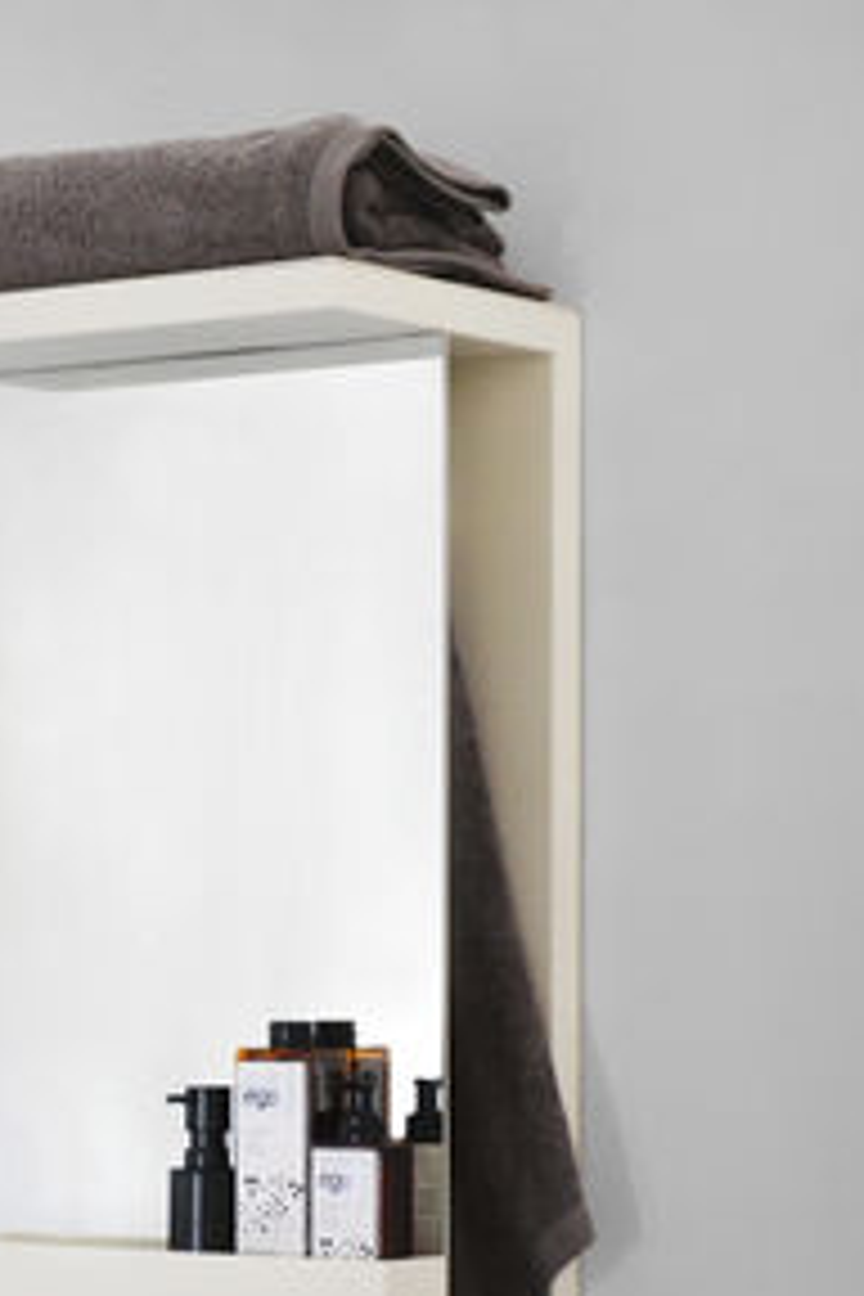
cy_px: 1012
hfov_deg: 11.0
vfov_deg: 16.3
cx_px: 304
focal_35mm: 125
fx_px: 4500
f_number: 5.6
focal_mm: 48
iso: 2500
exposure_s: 1/15
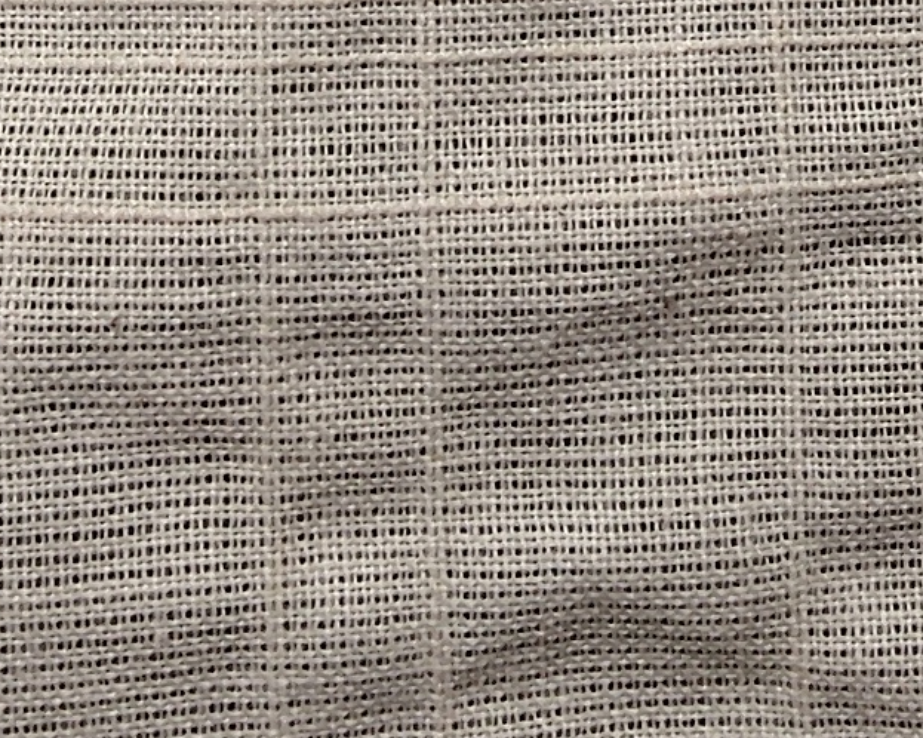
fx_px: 3632
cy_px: -1023
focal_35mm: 133
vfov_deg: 10.1
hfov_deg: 14.2
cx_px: 973
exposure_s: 1/100
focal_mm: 2.78
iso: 80
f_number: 2
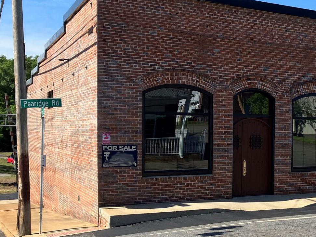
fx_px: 539
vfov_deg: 24.7
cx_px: 323
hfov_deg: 30.2
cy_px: 151
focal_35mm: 59
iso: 32
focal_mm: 3.99
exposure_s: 1/1312
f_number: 1.8
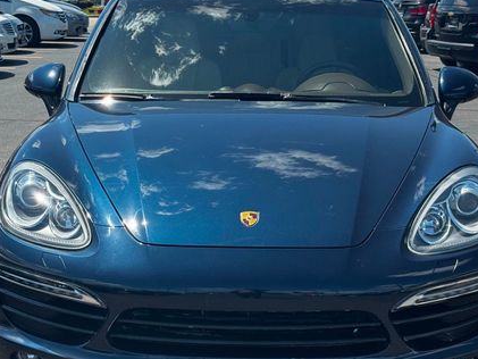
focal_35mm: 73
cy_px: 212
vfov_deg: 20.2
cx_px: 234
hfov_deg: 26.7
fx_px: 1008
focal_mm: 6.76
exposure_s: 1/2833
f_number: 1.78
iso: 64
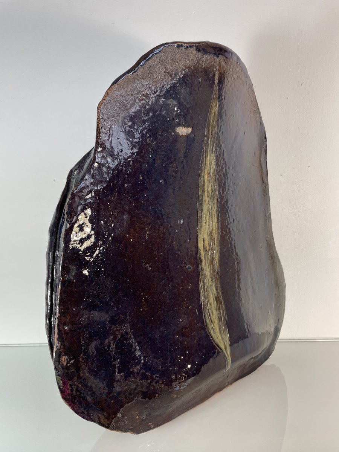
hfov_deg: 53.1
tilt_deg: -5.9
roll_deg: +1.3
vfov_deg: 67.3
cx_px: 170
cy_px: 226
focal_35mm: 26
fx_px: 339
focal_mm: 4.2
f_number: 1.6
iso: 64
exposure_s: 1/100
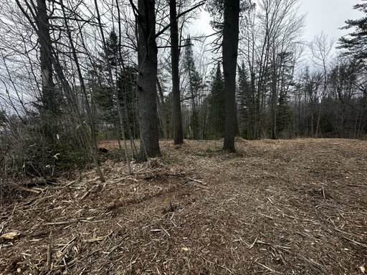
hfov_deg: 102.1
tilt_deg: -4.7
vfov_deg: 85.7
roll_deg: +0.0
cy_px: 138
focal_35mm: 14
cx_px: 184
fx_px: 148
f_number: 2.2
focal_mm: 2.22
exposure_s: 1/191
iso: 40
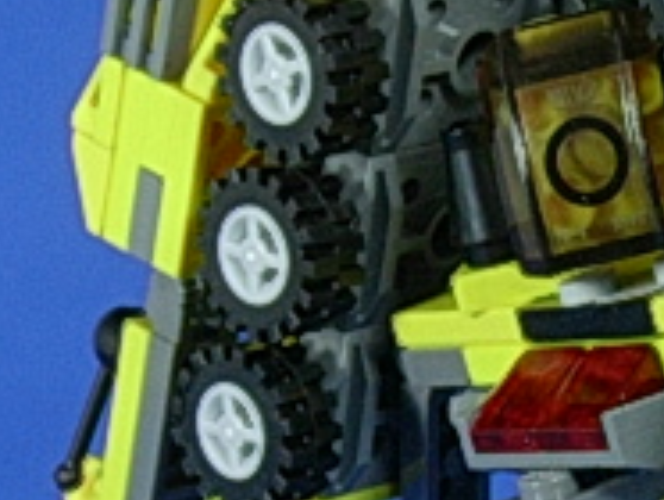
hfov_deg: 9.3
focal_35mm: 206
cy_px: 421
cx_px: 989
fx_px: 3957
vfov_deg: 7.2
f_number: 3.4
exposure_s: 1/14.6
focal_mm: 9
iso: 70
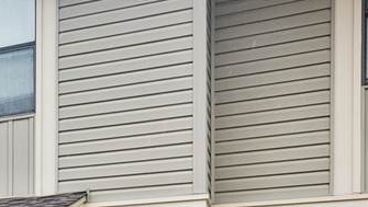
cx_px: -166
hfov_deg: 23.1
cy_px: 291
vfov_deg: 15.0
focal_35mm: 76
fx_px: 742
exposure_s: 1/400
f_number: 8
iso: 400
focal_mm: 19
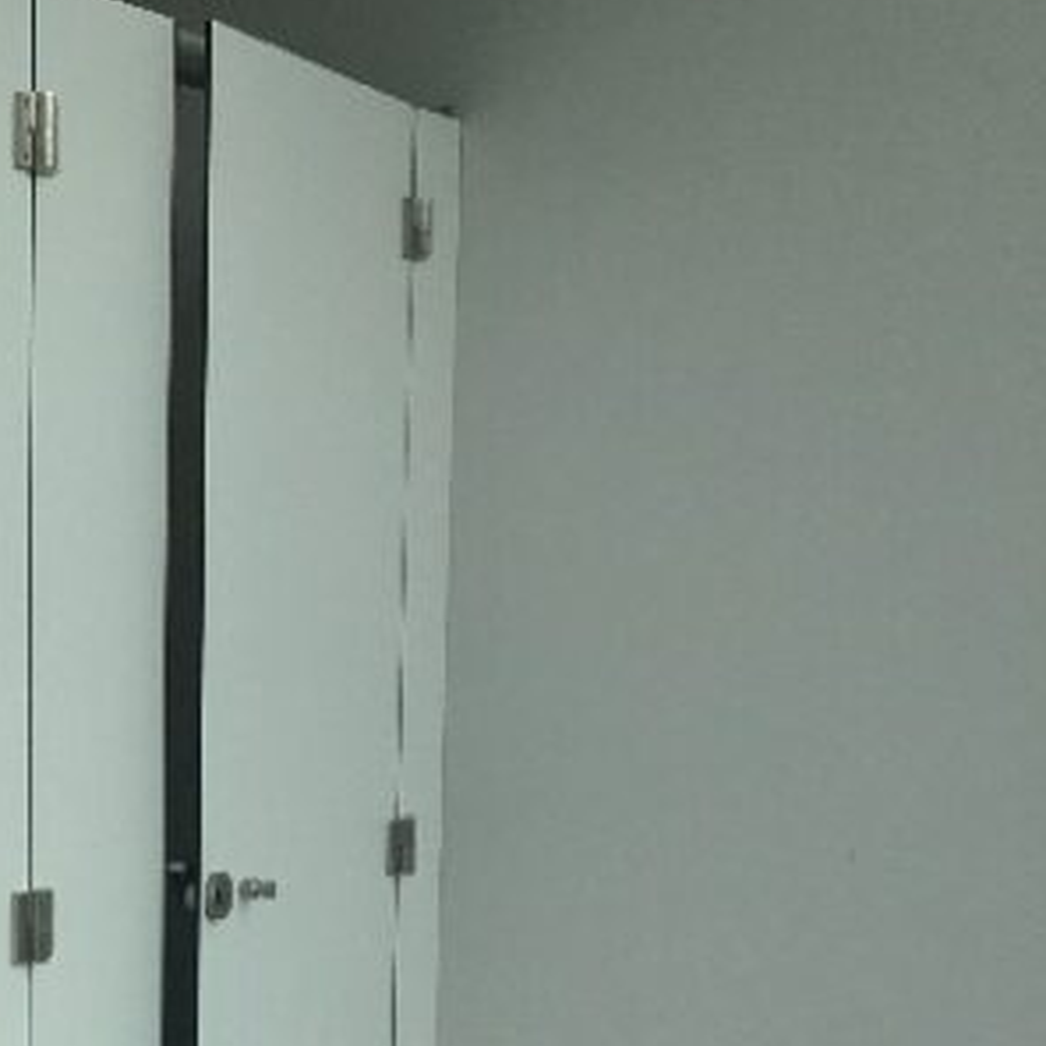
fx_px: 2427
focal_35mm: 71
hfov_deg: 21.9
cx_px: -304
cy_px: 848
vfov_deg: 23.9
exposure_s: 1/367
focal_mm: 3.3
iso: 25
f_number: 2.4
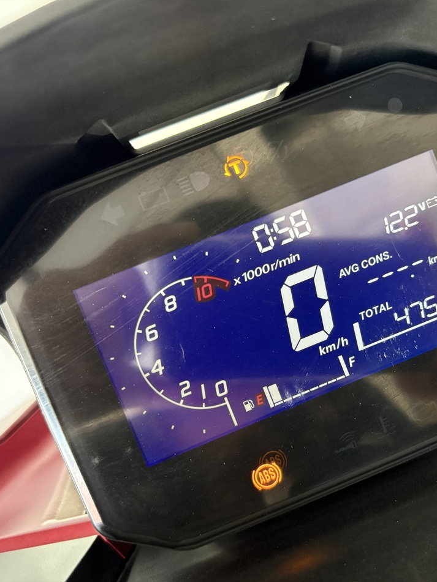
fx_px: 589
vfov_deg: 52.6
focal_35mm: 35
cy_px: 290
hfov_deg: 40.4
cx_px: 270
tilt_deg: -47.1
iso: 500
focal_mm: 5.96
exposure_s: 1/40
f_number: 1.6
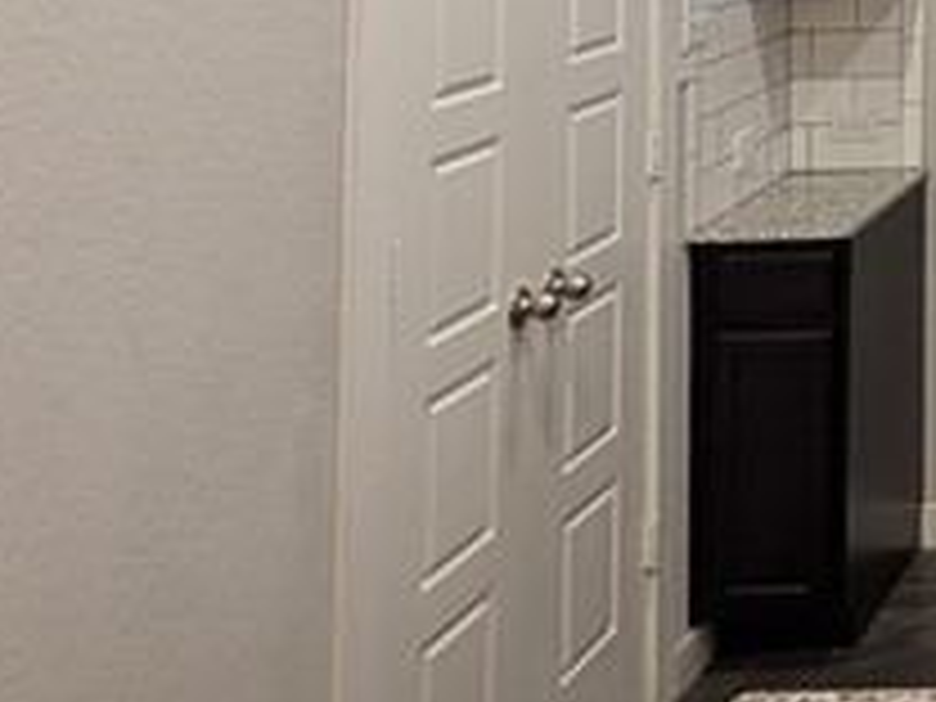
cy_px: -374
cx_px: 1402
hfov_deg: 25.0
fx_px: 1595
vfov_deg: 20.8
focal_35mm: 59
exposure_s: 1/60
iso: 69
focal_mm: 2.02
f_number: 1.7
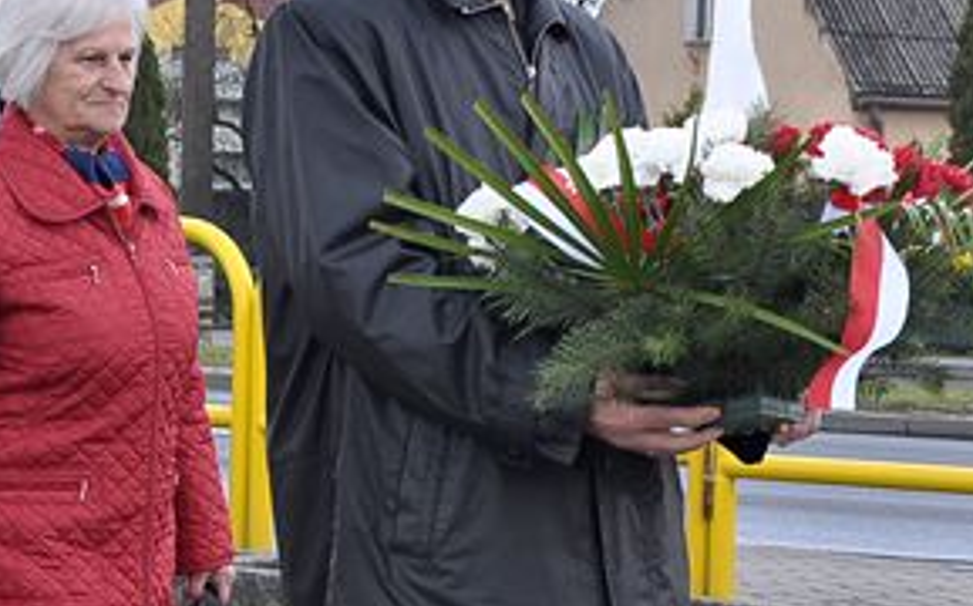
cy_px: 433
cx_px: 593
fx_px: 3815
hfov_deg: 14.5
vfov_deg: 9.1
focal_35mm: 144
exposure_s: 1/250
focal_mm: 32
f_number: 8
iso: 320
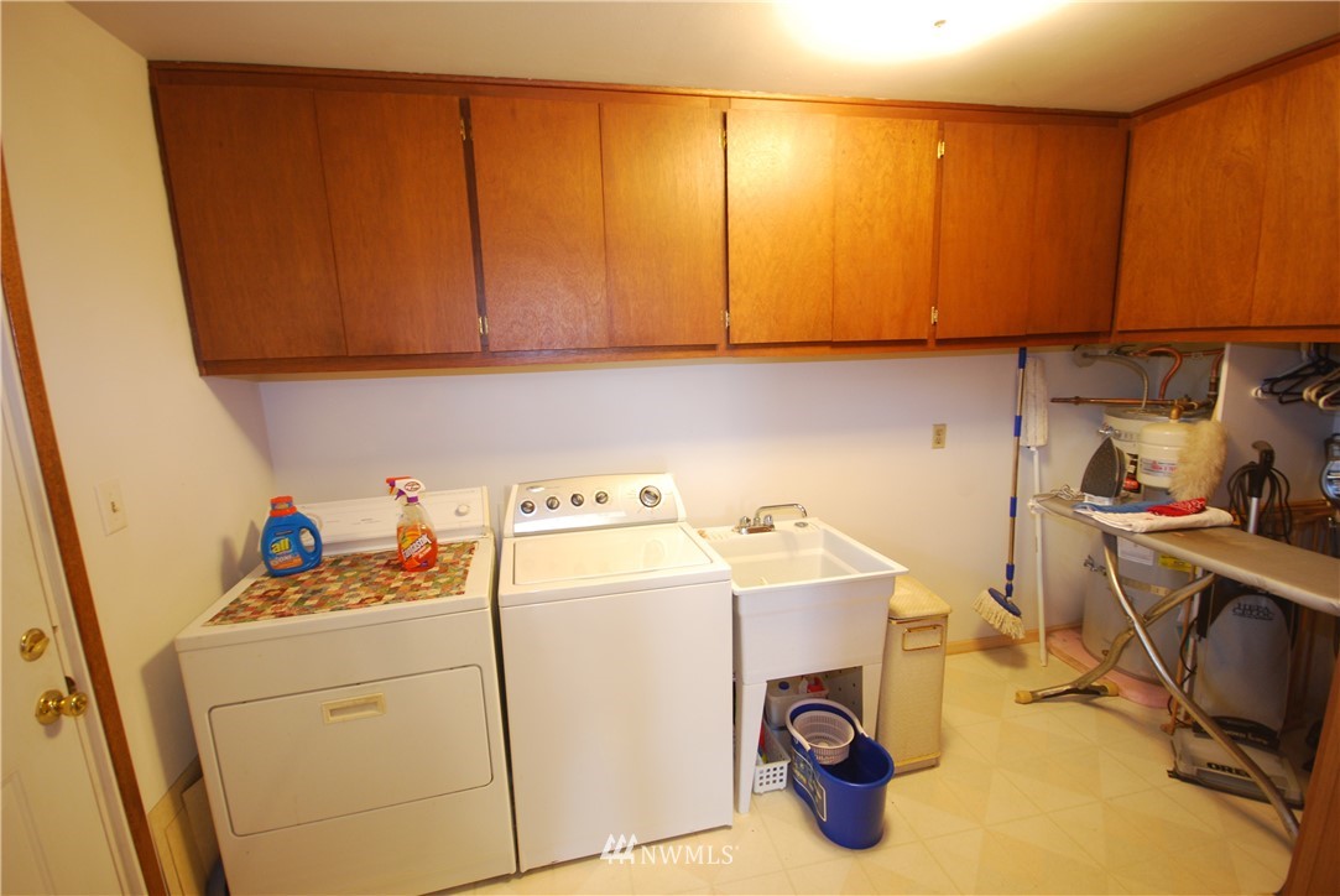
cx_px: 670
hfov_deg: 100.3
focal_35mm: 15
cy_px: 448
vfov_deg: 77.4
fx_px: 559
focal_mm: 10
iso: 400
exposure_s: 1/10
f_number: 4
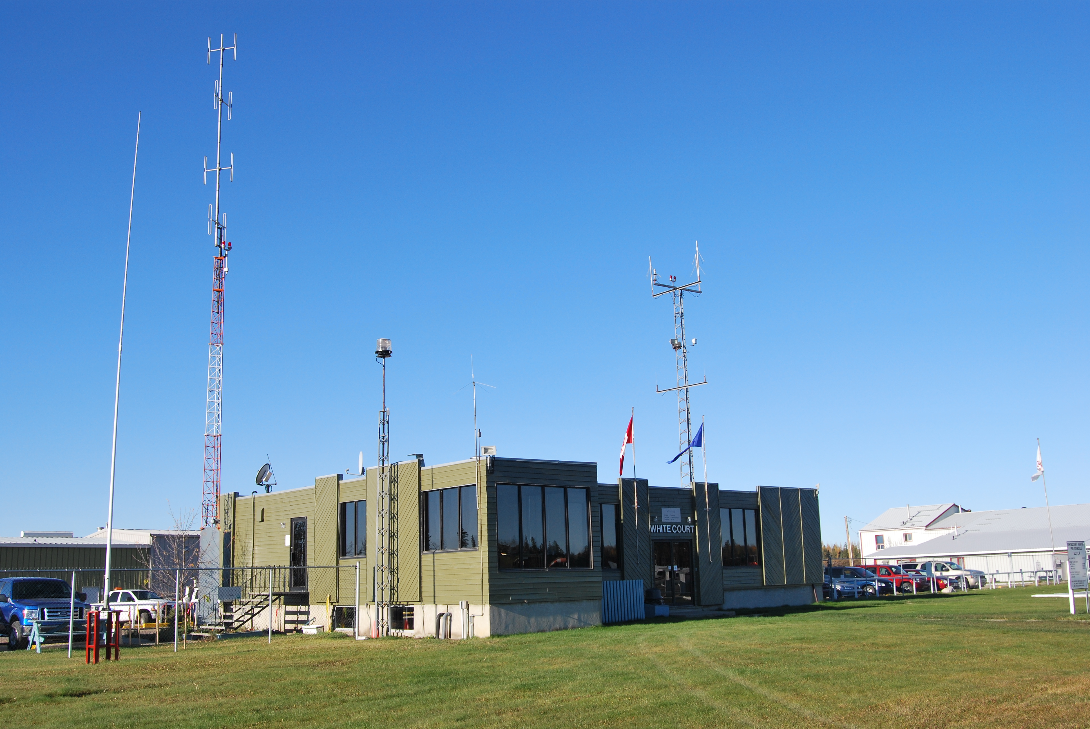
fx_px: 1046
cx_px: 545
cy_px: 364
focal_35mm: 34
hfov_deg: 55.0
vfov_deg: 38.5
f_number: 10
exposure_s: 1/250
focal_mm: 23
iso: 160
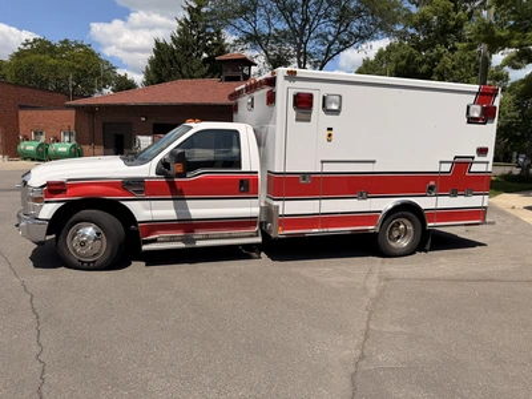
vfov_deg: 56.8
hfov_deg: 71.6
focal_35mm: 24
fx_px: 369
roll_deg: -2.2
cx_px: 266
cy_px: 200
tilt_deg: -6.8
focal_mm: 6.76
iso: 80
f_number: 1.78
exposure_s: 1/6711
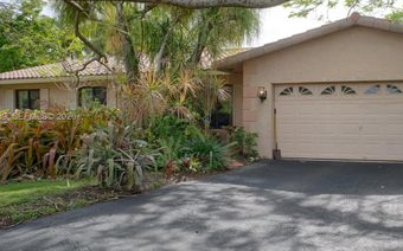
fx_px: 461
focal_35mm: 42
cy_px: 117
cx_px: 257
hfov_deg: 46.7
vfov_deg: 30.5
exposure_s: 1/60
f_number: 7.1
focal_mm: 18.3
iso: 100
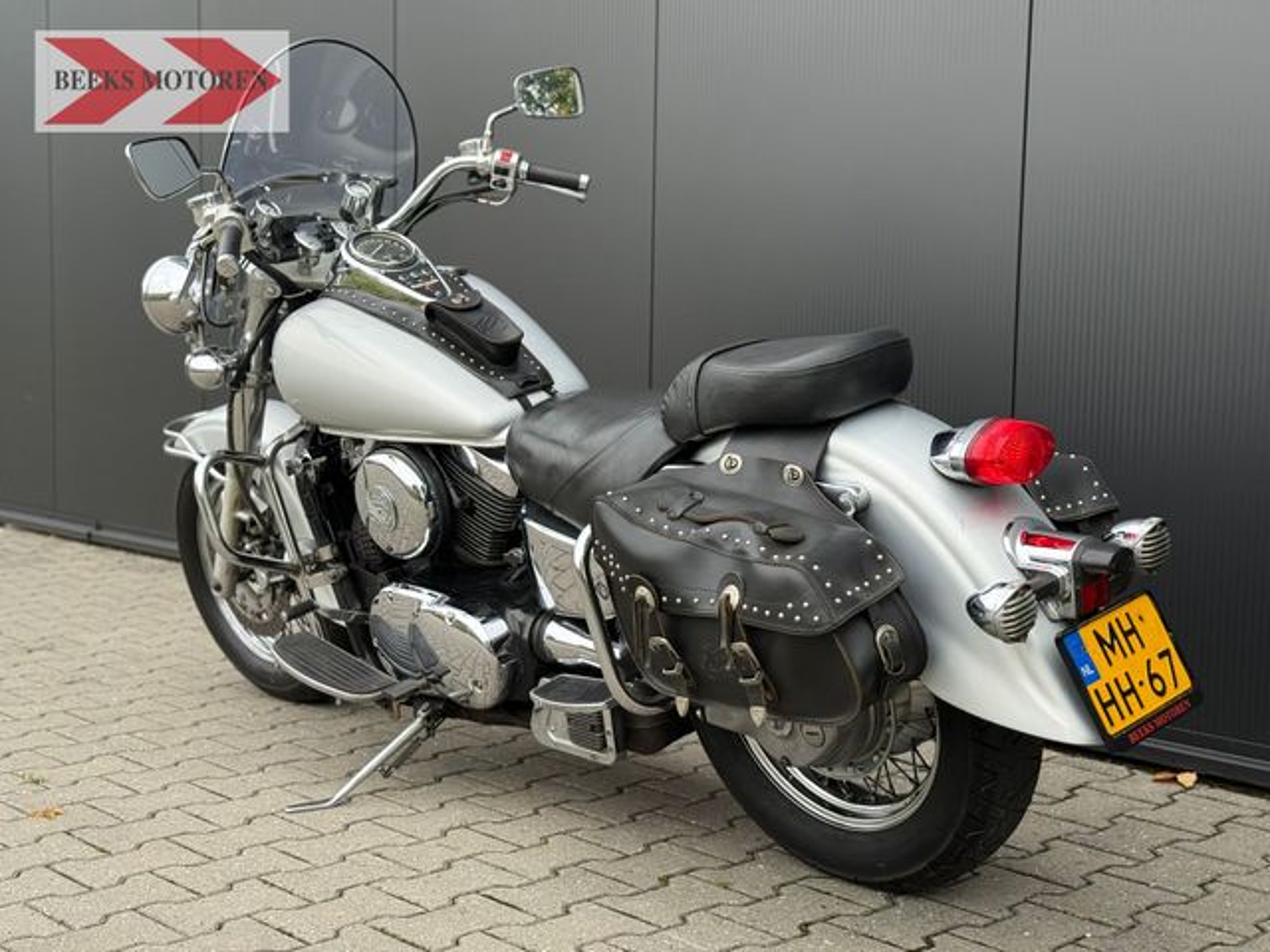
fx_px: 1761
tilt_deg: -4.3
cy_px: 476
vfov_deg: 30.3
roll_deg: -0.7
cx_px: 635
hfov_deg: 39.7
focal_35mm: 48
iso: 64
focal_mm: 6.76
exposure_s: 1/316
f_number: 1.78
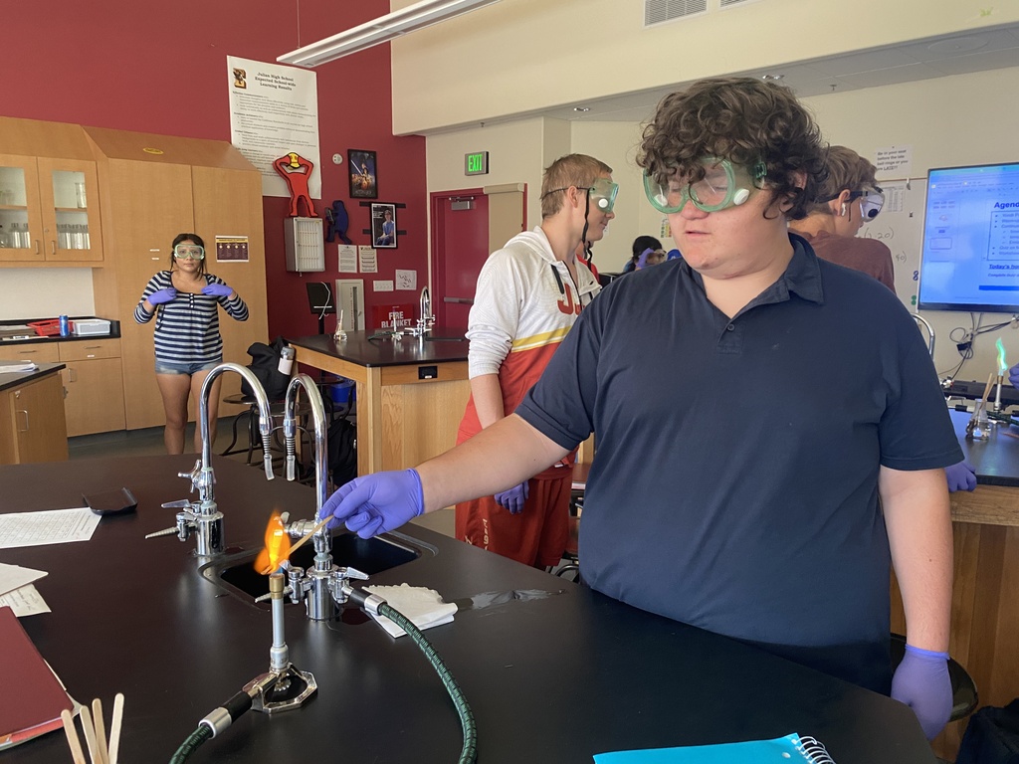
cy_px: 382
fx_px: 765
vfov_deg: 53.1
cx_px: 510
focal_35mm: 26
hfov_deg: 67.3
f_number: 1.8
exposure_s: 1/60
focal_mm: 4.25
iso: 200
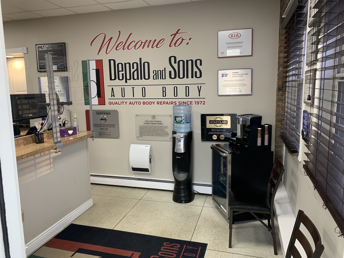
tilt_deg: -7.8
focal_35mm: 26
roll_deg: +0.6
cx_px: 172
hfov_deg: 67.3
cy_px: 129
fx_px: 258
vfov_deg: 53.1
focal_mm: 4.25
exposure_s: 1/60
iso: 100
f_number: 1.8
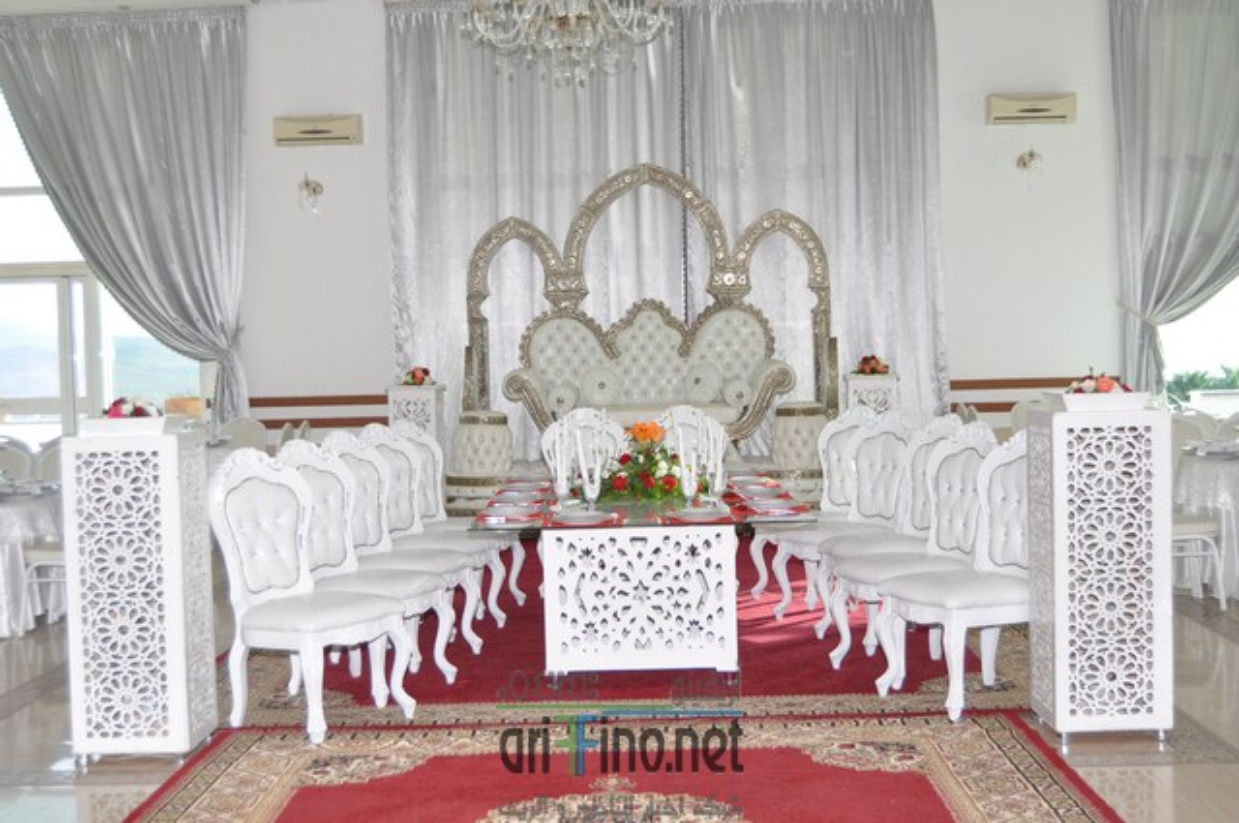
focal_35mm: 48
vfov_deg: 28.0
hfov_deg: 41.2
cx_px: 620
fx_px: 1650
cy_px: 412
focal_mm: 32
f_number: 5
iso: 400
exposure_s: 1/100
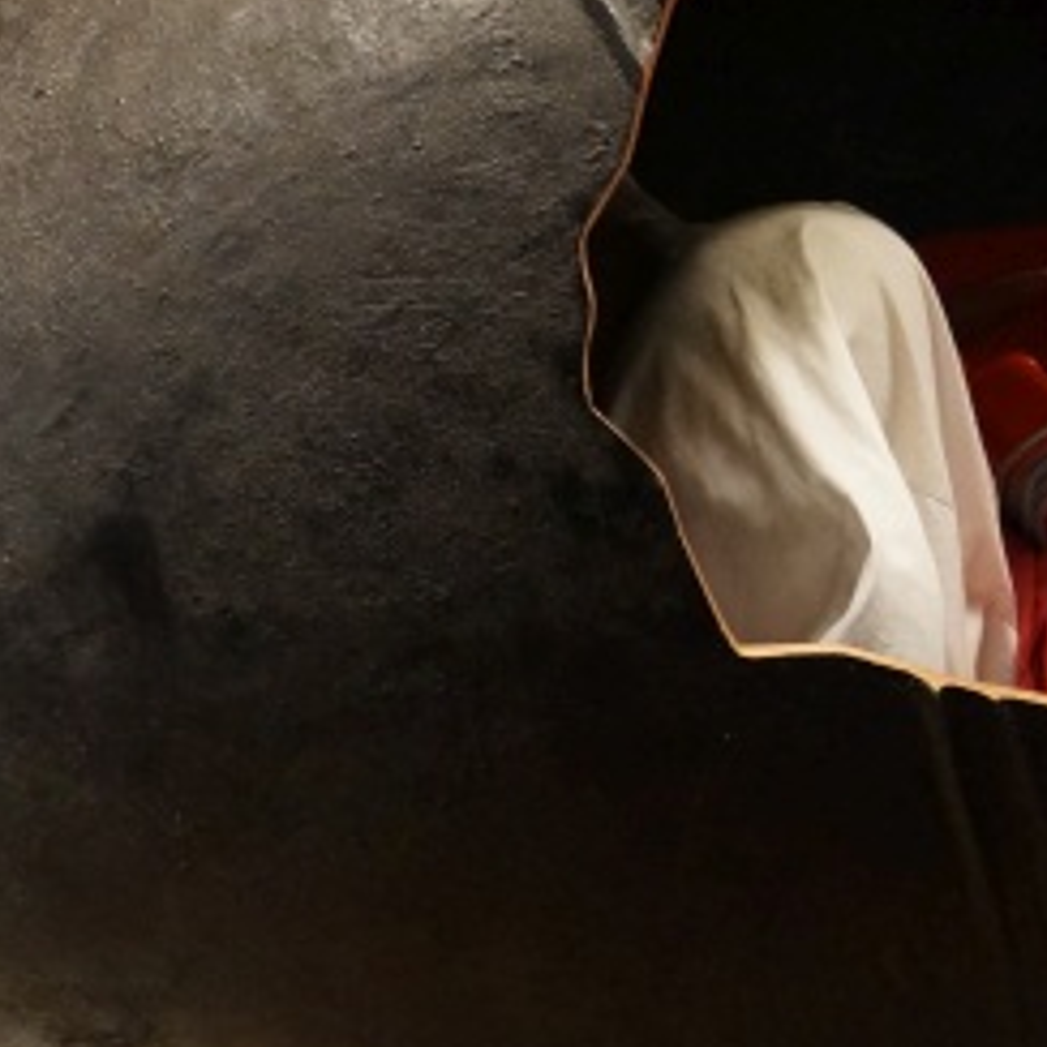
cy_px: 236
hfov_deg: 17.4
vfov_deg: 18.3
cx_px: 1347
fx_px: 3217
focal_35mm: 94
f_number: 4
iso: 2000
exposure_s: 1/60
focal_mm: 18
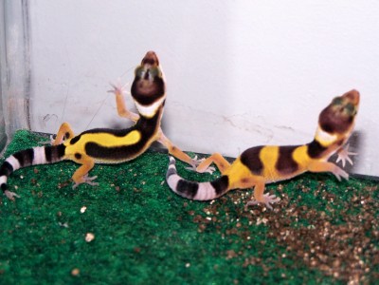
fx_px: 1401
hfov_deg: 15.4
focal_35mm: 128
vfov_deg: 11.6
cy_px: 142
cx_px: 190
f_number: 3.2
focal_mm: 21.2
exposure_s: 1/100
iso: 80
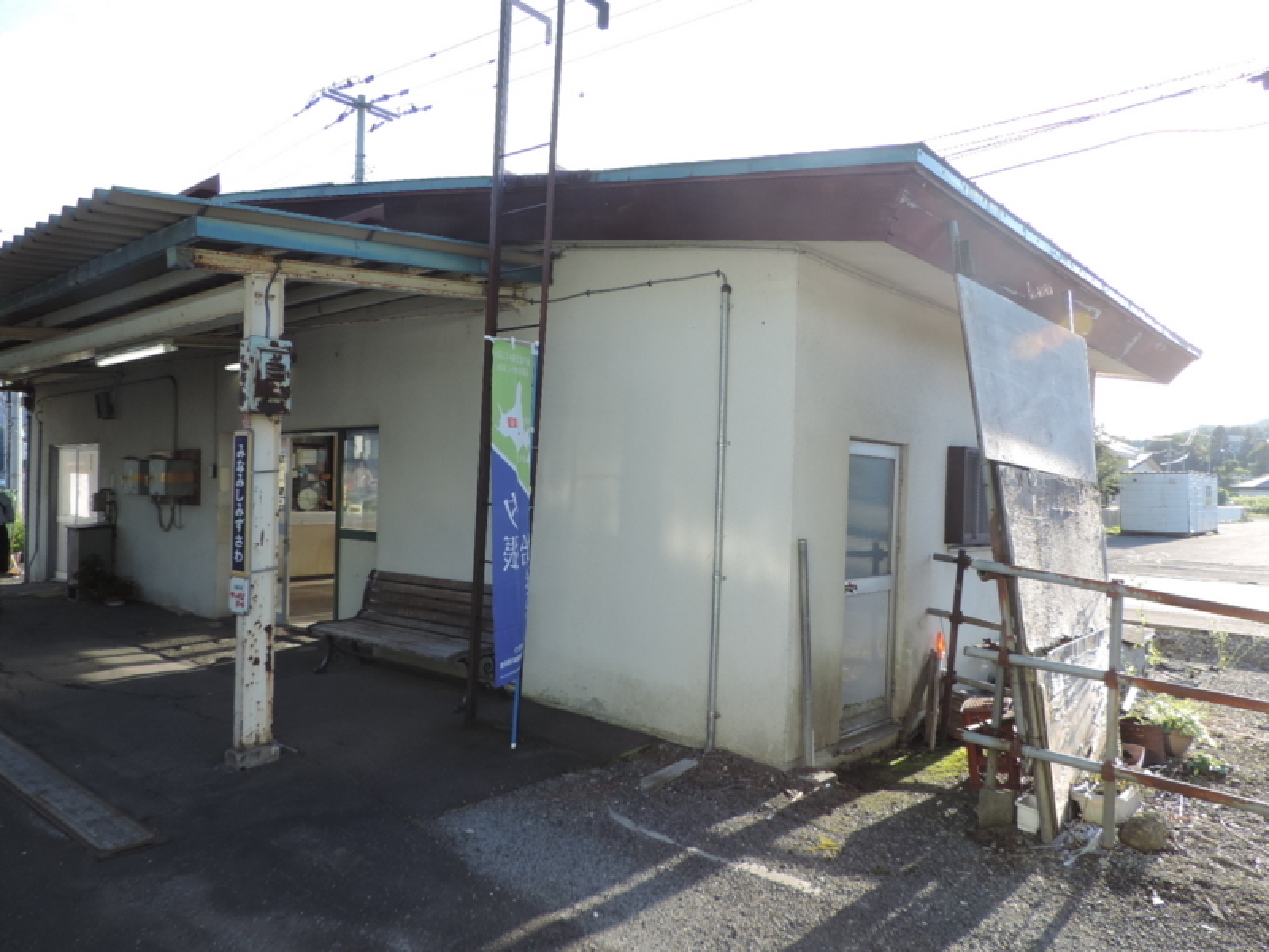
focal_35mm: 24
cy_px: 476
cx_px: 634
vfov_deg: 56.8
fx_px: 880
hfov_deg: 71.6
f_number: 3
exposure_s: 1/200
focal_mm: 4.3
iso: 80
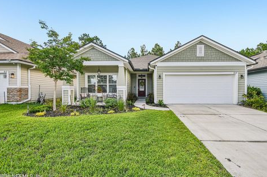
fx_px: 119
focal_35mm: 16
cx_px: 136
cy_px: 90
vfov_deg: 73.7
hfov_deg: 96.8
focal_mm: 10
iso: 400
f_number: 8
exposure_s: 1/320
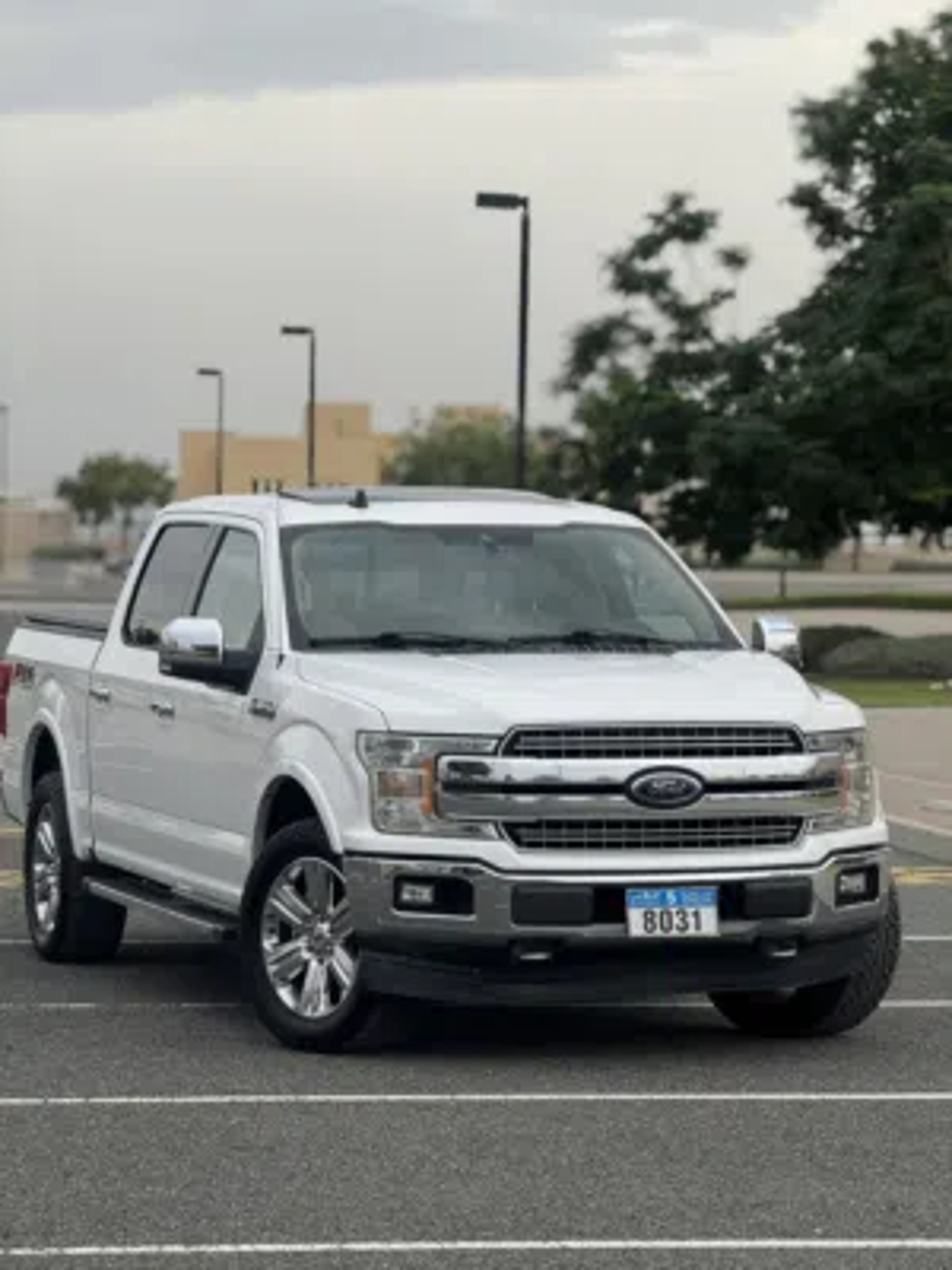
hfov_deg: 12.3
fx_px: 4400
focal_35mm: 120
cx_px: 476
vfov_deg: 16.4
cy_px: 635
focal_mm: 15.66
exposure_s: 1/840
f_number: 2.8
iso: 50
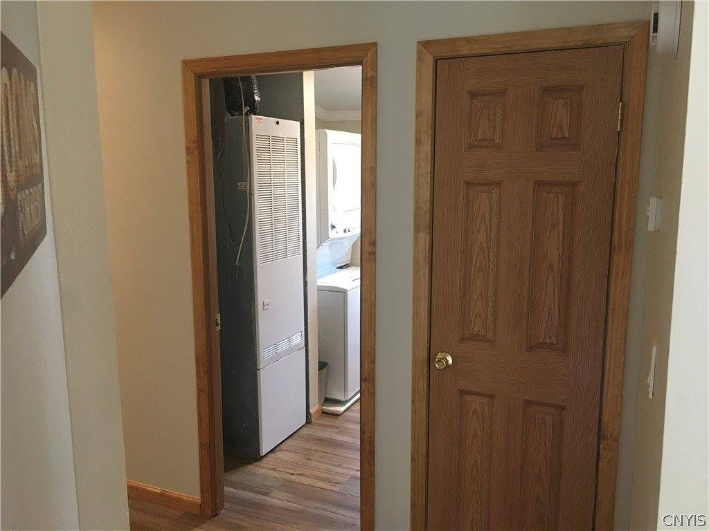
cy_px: 266
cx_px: 354
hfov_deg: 61.7
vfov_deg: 48.2
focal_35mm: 29
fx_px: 594
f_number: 2.2
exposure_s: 1/30
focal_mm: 4.15
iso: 200
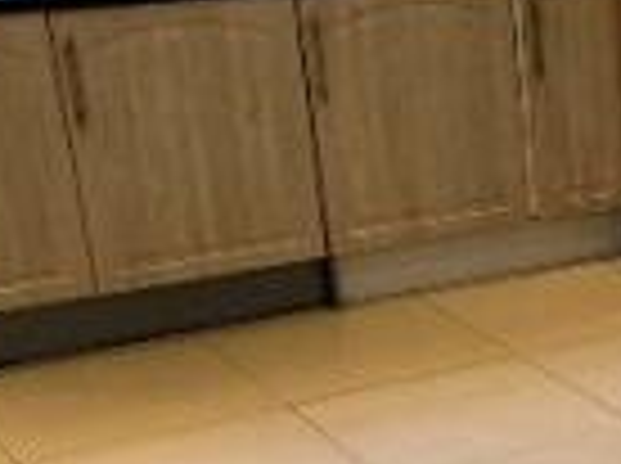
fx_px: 1862
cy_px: 473
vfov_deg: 14.0
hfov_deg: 16.7
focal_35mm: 104
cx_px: 1012
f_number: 2.2
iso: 160
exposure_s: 1/100
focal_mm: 2.22
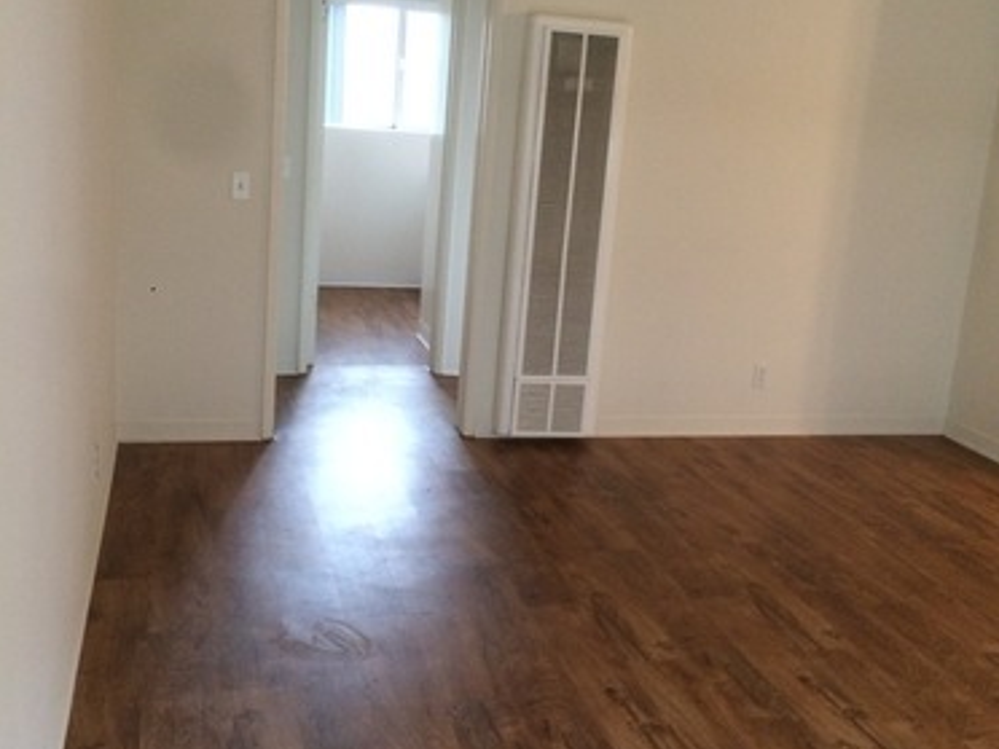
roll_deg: -3.1
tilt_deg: -10.8
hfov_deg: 47.9
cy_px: 322
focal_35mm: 39
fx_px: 1126
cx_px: 501
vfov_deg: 36.8
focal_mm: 4.15
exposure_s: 1/24
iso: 320
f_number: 2.2
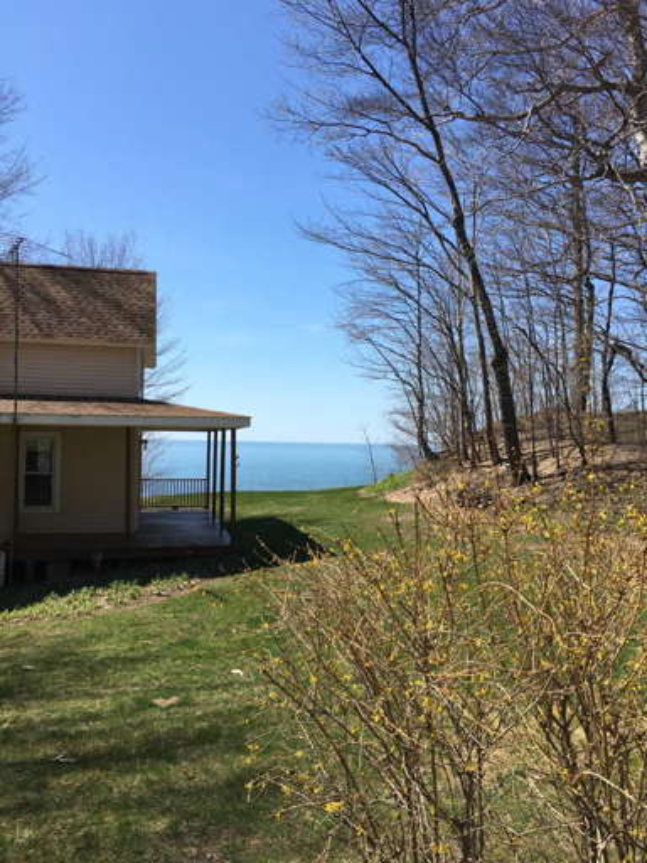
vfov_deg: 61.7
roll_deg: -0.4
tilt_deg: +2.7
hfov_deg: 48.2
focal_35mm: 29
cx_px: 324
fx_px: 723
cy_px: 432
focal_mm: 4.15
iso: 25
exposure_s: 1/1637
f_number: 2.2
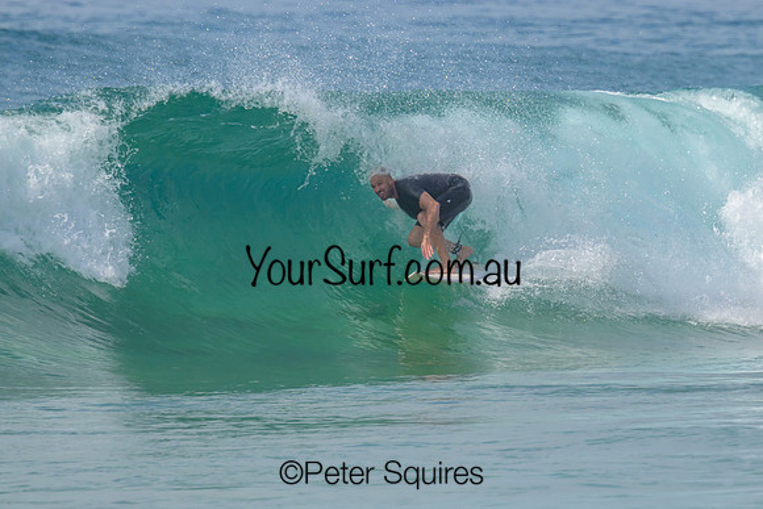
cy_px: 178
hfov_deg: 2.4
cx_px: 522
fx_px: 18568
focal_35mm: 876
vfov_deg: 1.6
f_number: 11
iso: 640
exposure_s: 1/2000
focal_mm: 640
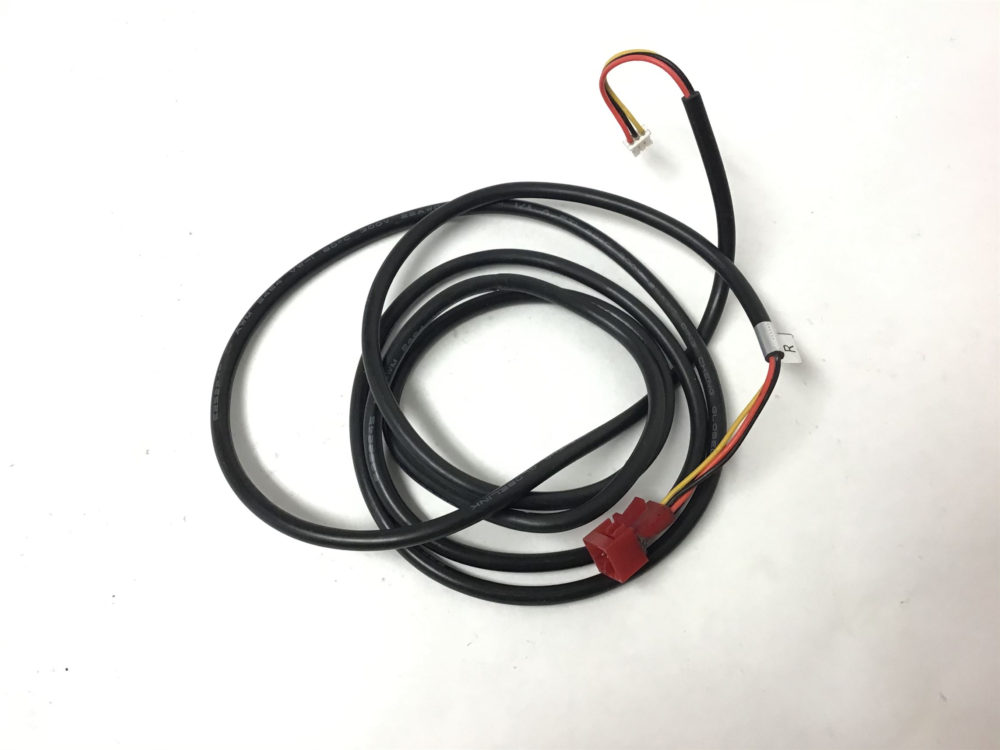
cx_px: 500
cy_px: 375
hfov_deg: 58.4
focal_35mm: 31
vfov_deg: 45.4
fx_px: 896
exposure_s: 1/30
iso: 50
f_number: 2.4
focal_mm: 3.3
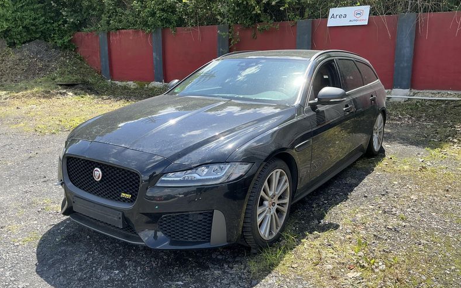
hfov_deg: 62.9
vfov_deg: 41.9
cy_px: 146
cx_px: 229
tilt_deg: -10.5
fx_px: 377
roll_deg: -0.8
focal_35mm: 30
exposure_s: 1/666
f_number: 1.8
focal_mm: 3
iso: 25
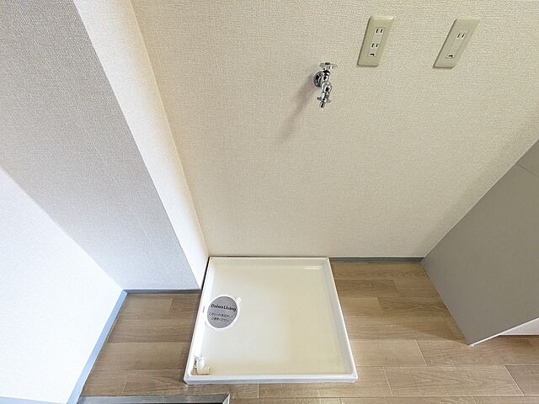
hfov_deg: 102.1
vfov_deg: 85.7
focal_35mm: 14
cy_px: 202
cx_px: 270
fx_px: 218
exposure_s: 1/40
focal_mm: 1.83
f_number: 2.2
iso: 724
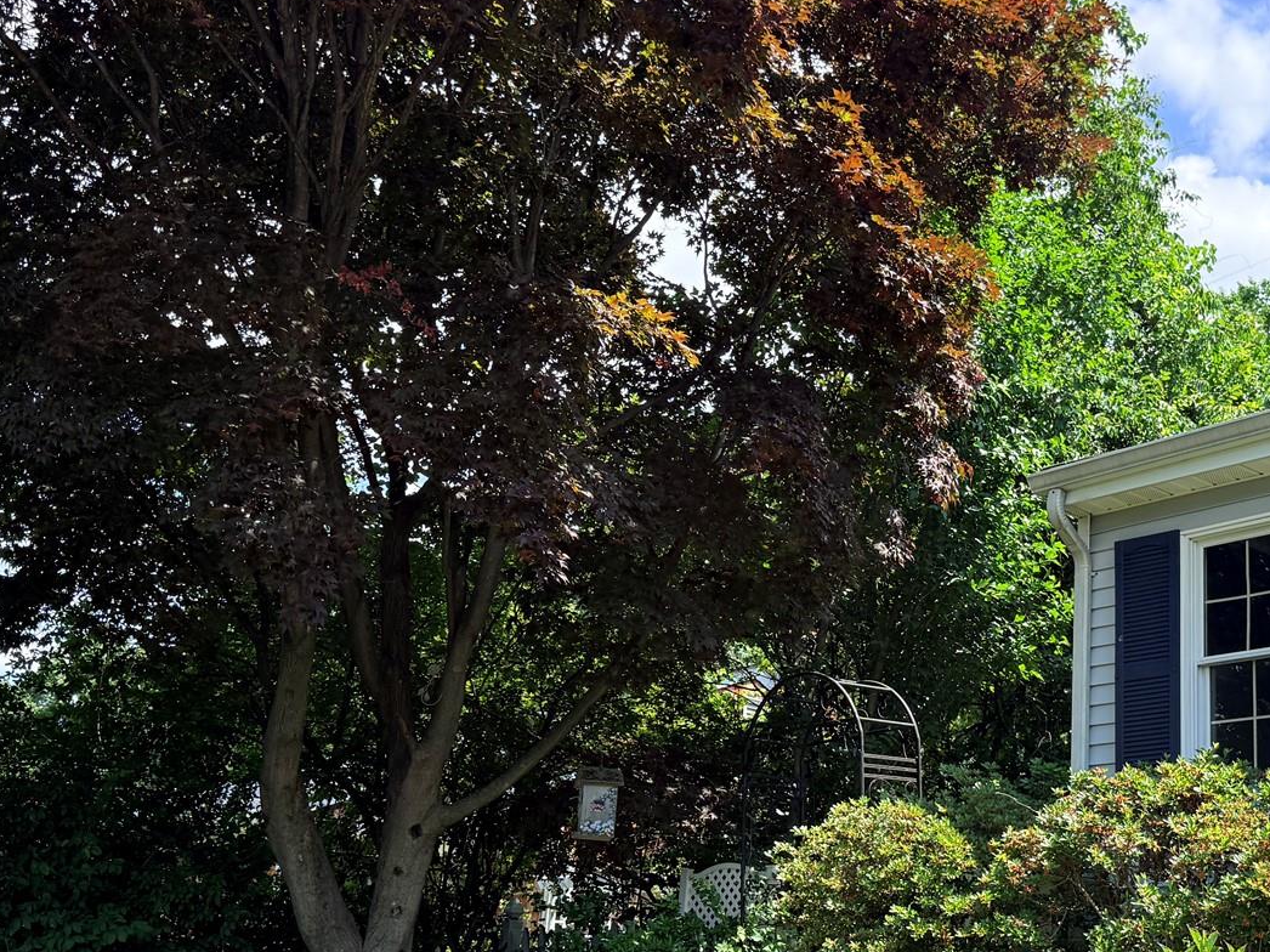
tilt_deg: +16.9
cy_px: 565
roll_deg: -2.5
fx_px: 1724
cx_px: 869
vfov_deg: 30.8
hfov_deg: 39.8
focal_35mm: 47
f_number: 1.78
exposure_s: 1/2169
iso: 100
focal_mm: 6.76
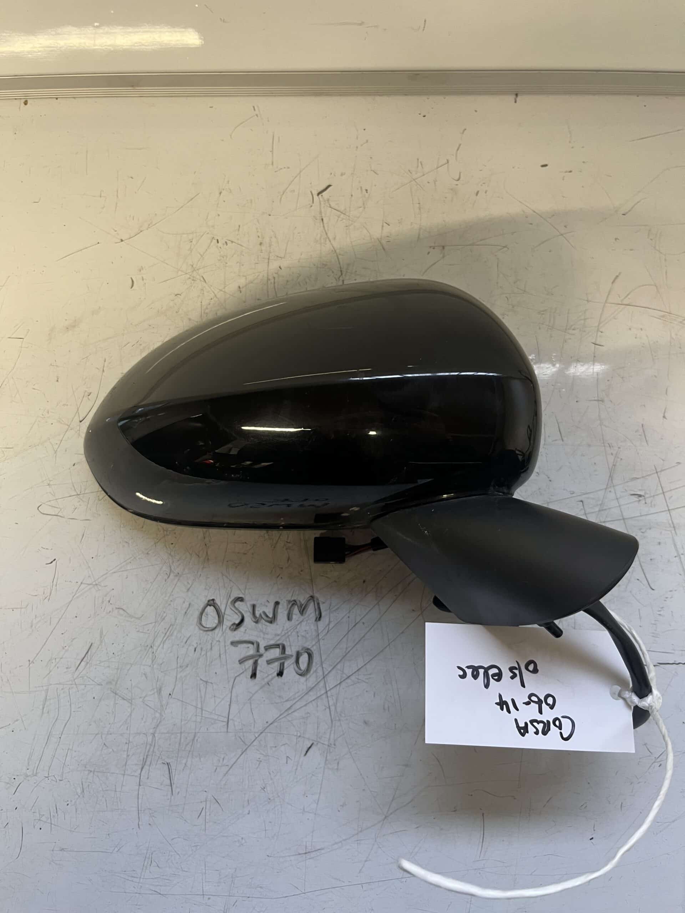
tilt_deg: -77.9
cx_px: 342
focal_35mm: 26
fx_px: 686
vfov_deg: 67.3
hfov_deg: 53.1
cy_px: 456
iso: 125
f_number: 1.6
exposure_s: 1/50
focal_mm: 5.1
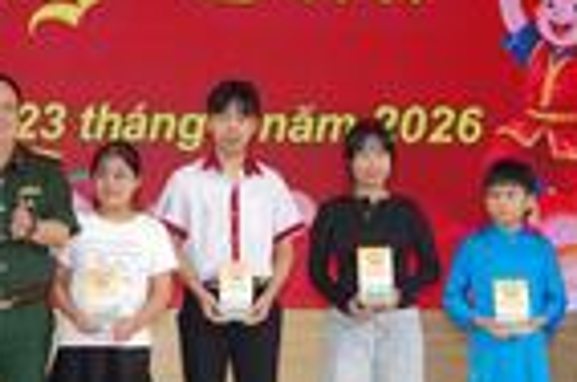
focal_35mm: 122
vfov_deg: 11.1
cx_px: 45
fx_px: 1951
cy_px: 49
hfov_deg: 16.6
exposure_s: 1/100
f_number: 6.3
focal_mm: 24
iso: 1600
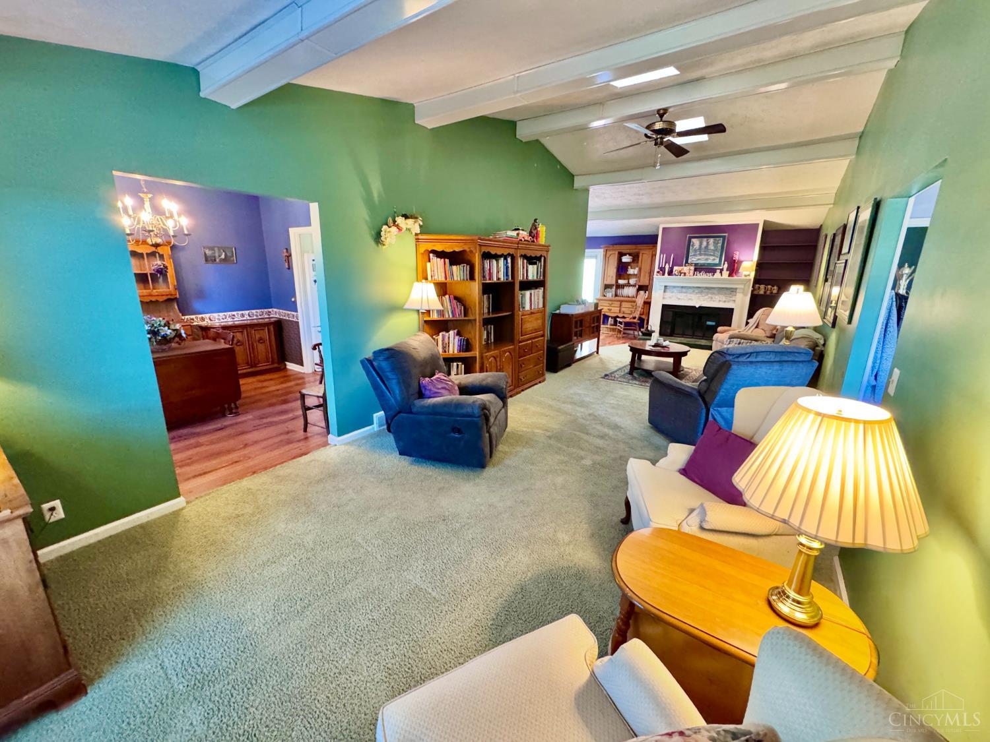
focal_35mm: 14
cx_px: 495
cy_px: 371
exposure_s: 1/60
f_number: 2.2
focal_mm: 2.22
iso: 800
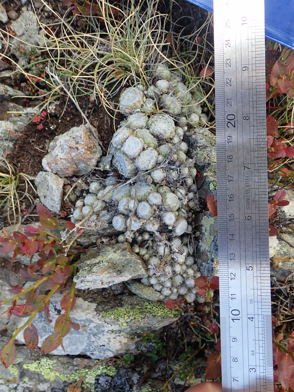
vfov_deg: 60.0
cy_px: 196
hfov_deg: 46.8
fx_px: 340
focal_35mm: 30
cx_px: 147
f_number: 3.2
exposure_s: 1/80
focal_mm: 5.5
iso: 100
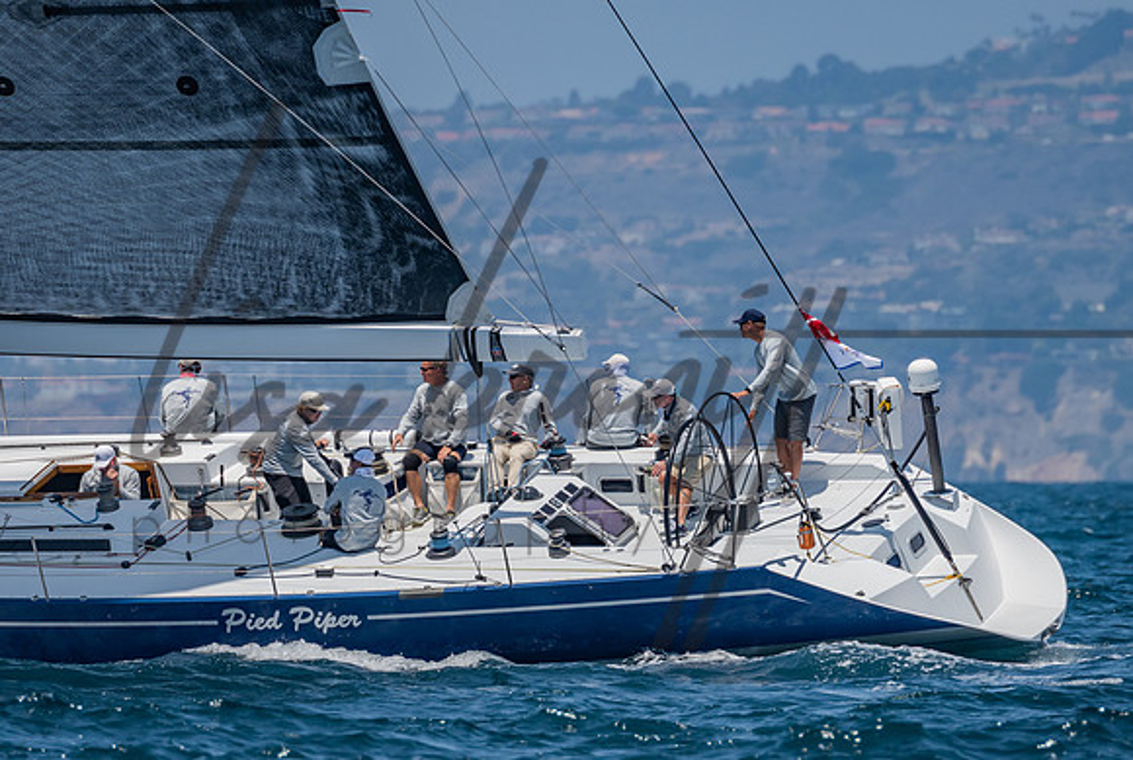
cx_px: 567
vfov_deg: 1.8
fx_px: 24668
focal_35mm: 782
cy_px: 441
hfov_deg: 2.6
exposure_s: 1/1600
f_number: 5.6
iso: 320
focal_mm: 400
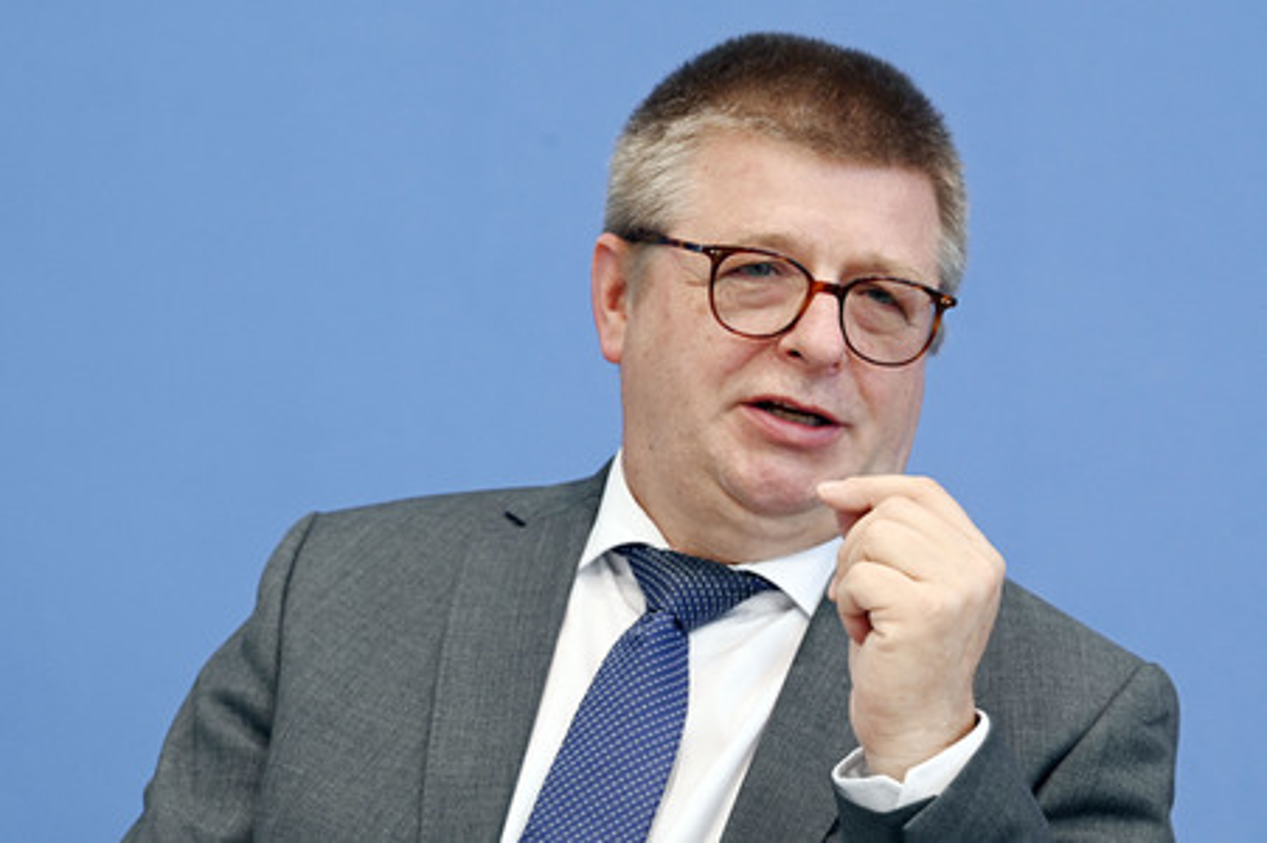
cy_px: 422
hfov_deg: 13.7
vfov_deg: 9.1
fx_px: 5275
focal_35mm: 150
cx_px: 634
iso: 3200
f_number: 6.3
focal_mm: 150
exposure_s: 1/400
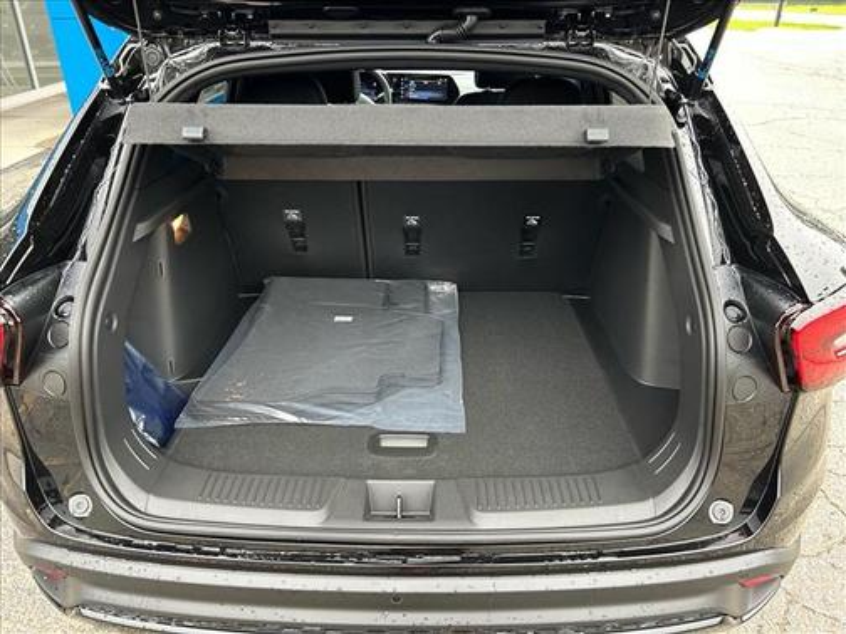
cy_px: 317
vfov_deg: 53.1
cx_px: 423
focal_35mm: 26
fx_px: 635
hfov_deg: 67.3
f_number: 1.5
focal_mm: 5.7
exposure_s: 1/89
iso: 125
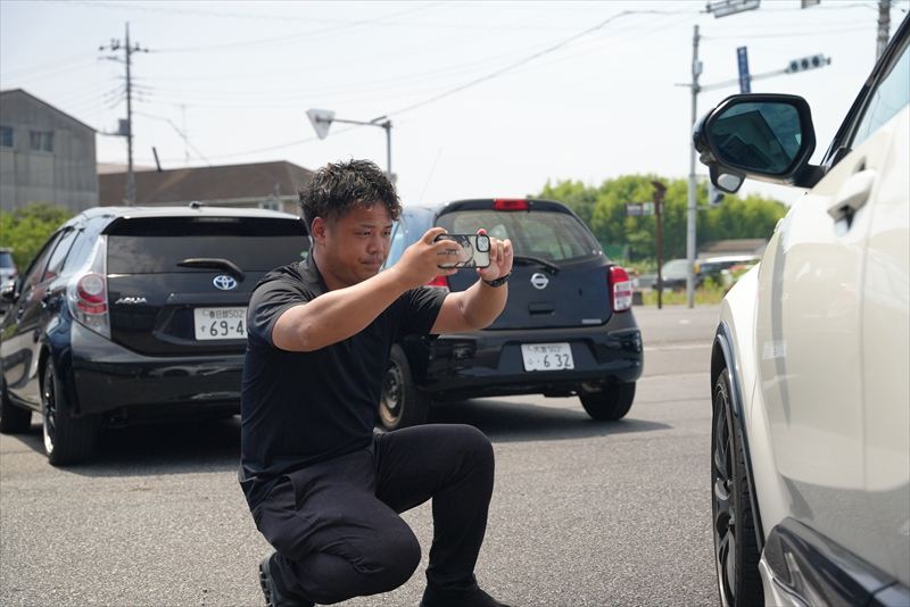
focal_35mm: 50
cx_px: 455
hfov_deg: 39.4
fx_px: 1272
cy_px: 304
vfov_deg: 26.9
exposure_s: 1/160
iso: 1250
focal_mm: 50.3
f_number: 4
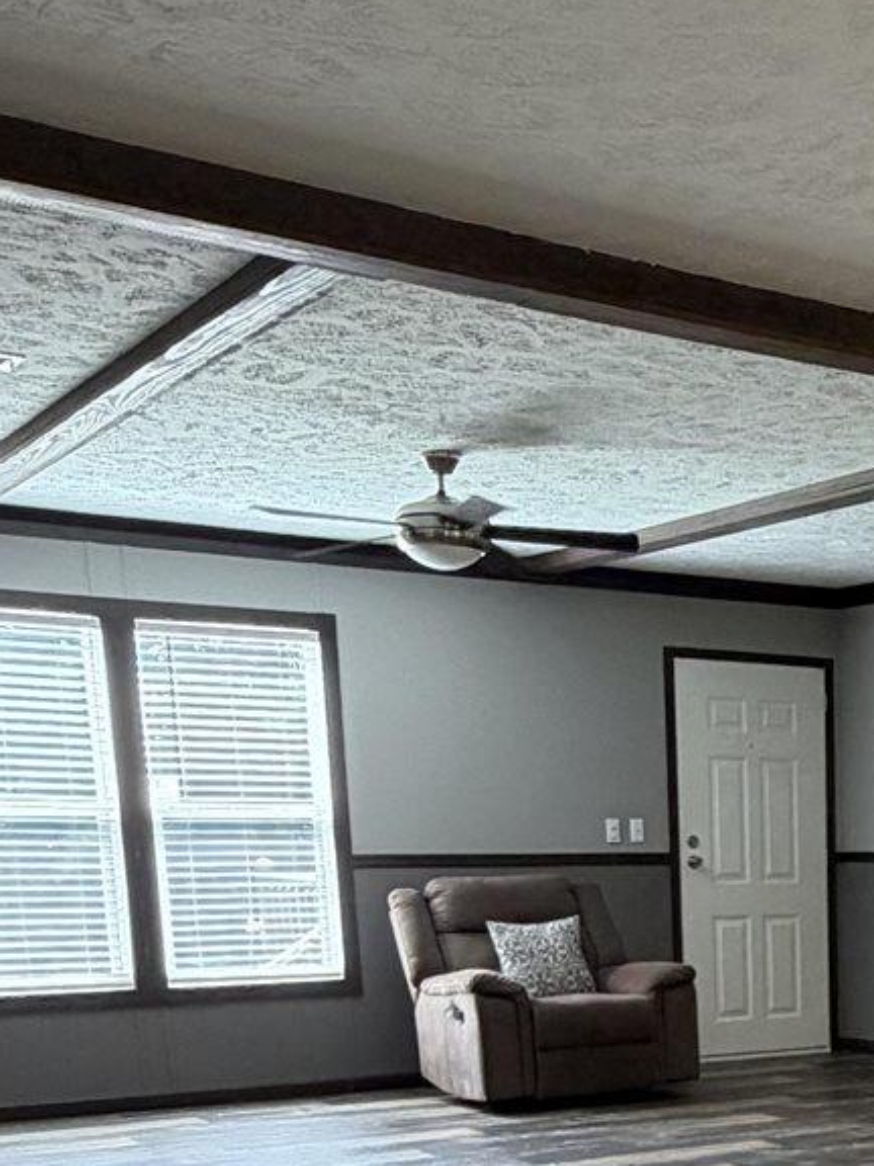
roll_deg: -0.1
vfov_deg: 31.1
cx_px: 1018
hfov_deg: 24.0
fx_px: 1885
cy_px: 1237
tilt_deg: -12.4
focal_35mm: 56
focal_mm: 2.22
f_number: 2.2
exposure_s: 1/60
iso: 250
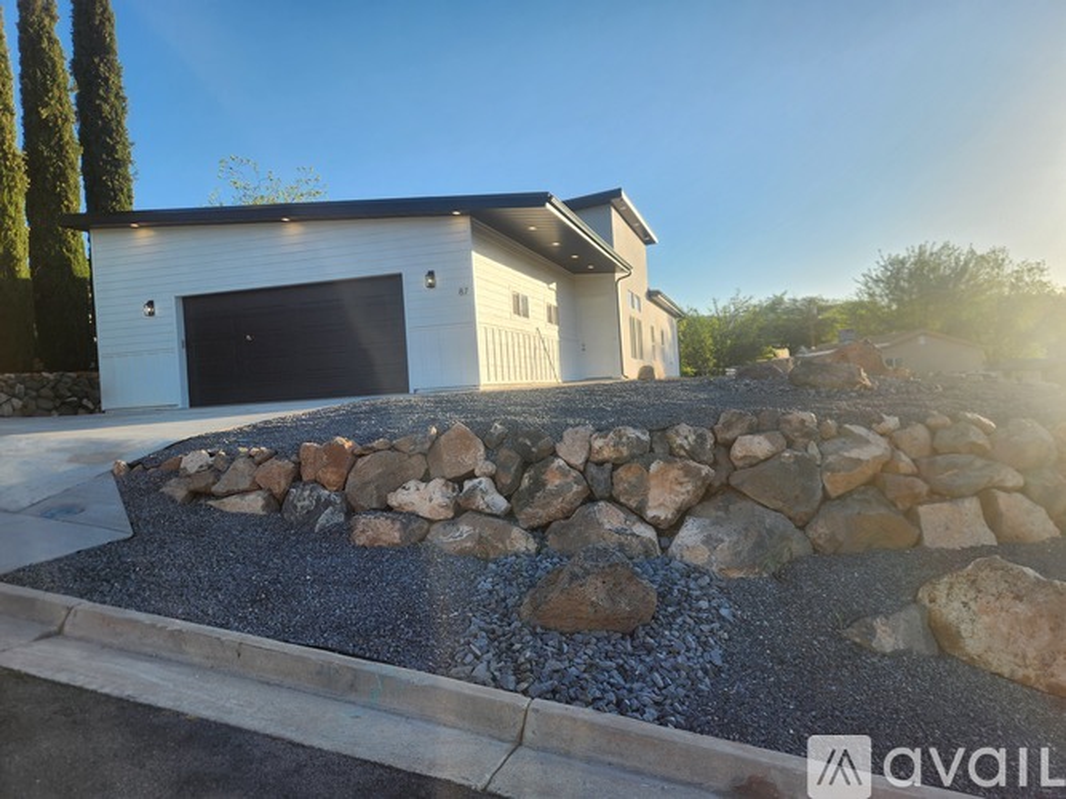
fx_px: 708
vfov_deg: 58.9
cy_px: 400
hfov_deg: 73.9
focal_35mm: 23
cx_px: 533
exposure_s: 1/965
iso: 20
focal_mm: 5.4
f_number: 1.8
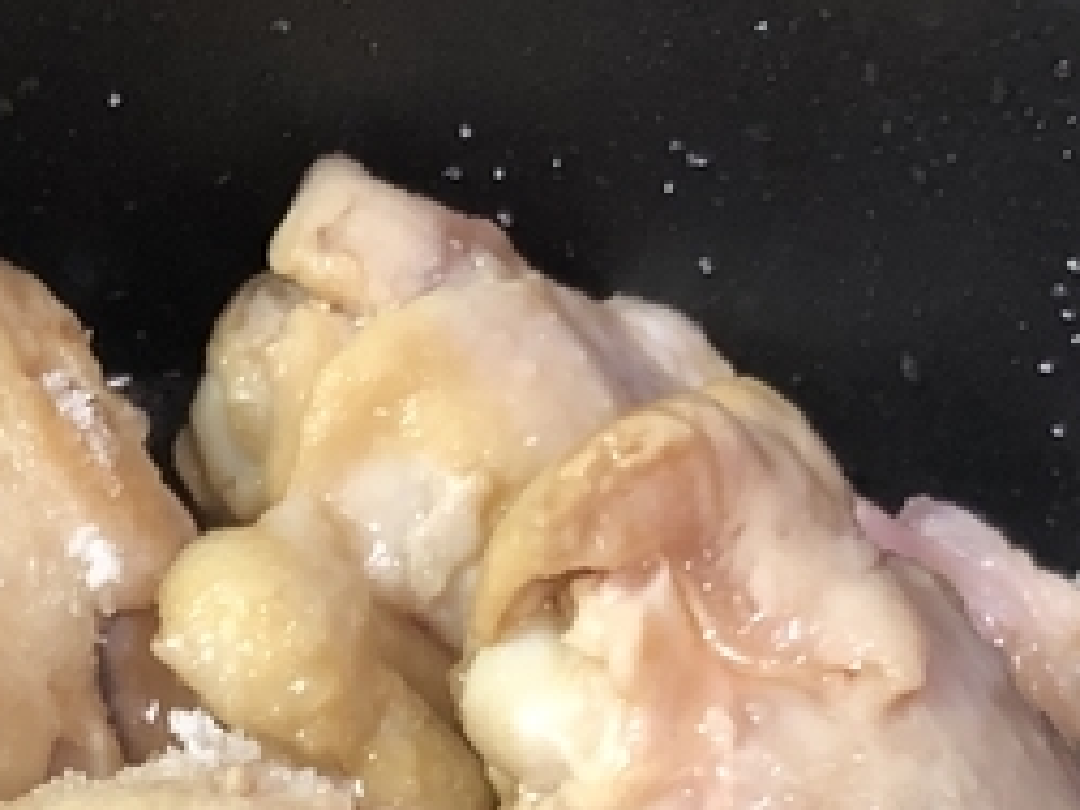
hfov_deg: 17.3
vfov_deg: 12.3
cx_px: 553
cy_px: 1247
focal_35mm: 114
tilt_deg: -64.7
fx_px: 3557
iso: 100
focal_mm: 3.99
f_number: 1.8
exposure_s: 1/17
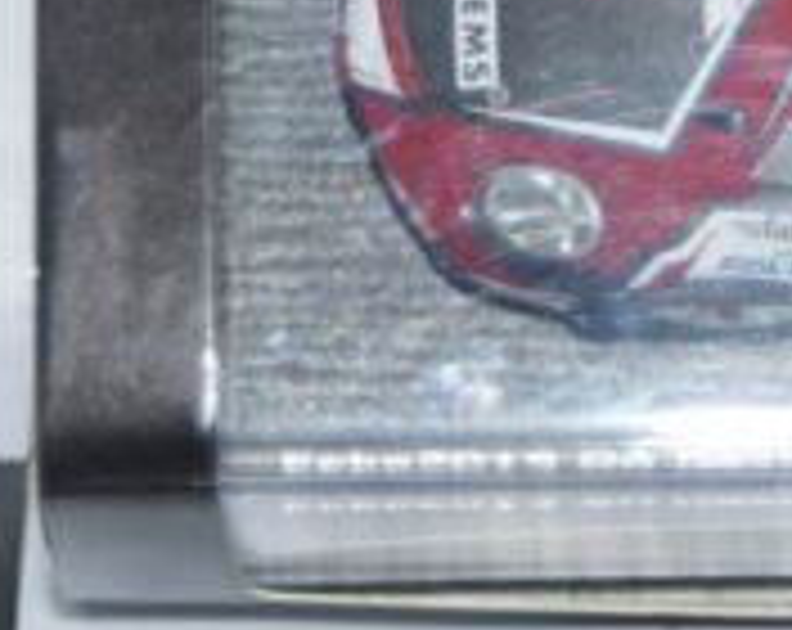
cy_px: -36
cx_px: 1246
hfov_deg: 5.0
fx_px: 9004
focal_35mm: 385
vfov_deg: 4.0
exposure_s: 1/60
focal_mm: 80
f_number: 5.6
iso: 320
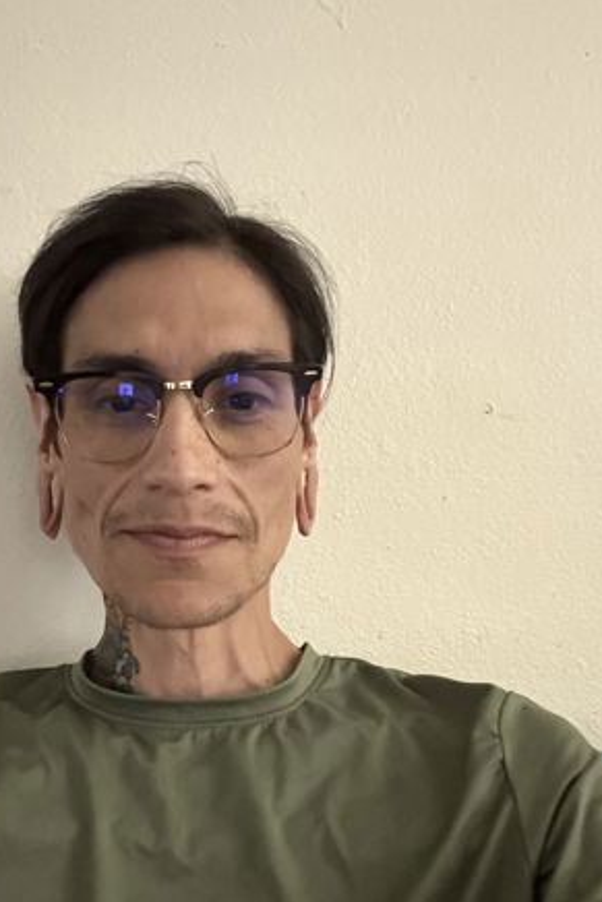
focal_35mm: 42
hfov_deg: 31.6
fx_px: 1053
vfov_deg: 46.0
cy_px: 558
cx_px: 197
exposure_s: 1/15
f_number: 1.9
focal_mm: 2.69
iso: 1250
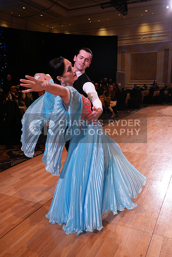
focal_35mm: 31
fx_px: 222
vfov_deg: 60.3
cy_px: 128
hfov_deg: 42.3
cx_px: 86
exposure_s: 1/250
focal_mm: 31
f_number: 5.6
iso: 2000
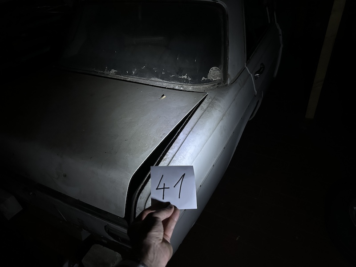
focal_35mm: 24
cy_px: 134
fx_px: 247
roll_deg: +6.1
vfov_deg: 56.8
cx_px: 178
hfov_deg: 71.6
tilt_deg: -36.4
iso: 1000
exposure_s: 1/37
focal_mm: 6.86
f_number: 1.78
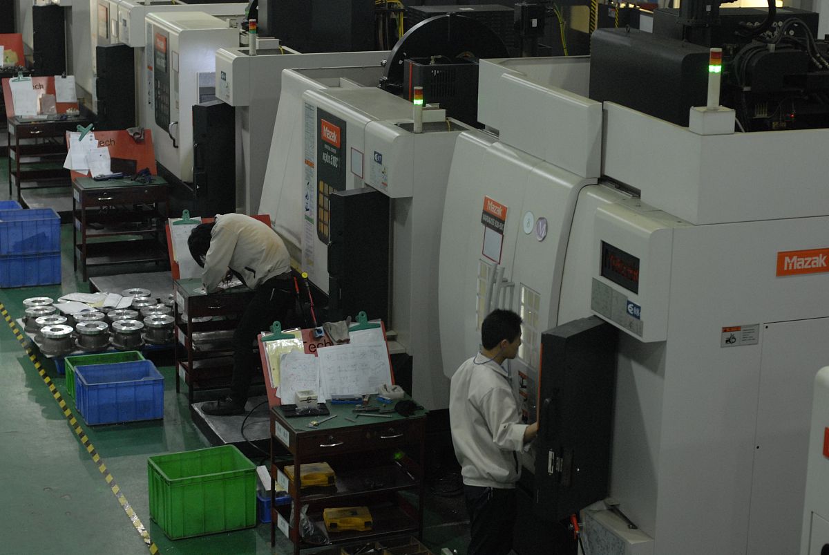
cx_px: 414
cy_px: 278
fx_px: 1729
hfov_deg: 27.0
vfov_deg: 18.2
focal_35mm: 75
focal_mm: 50
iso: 800
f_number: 2.8
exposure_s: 1/40
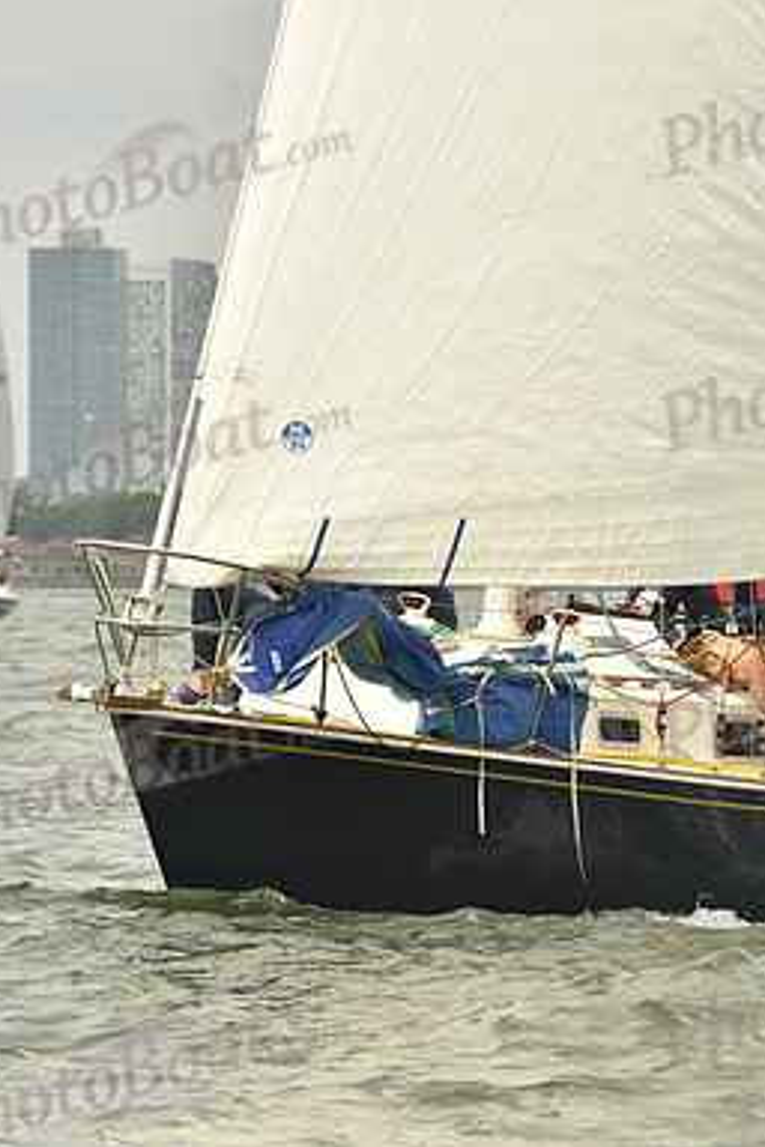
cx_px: 508
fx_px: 9625
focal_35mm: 302
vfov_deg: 6.8
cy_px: 572
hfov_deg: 4.6
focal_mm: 200
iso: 250
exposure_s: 1/640
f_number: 10
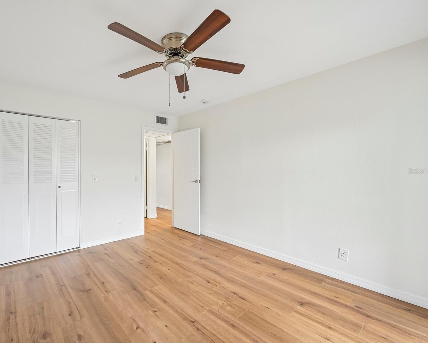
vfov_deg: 80.4
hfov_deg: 92.2
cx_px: 177
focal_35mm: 16
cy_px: 171
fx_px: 203
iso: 400
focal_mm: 14
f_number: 8
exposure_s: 1/30
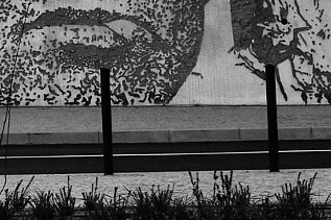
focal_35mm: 207
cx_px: -502
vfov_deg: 6.5
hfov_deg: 8.9
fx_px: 1902
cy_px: -165
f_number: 8
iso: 200
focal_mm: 27
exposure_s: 1/500
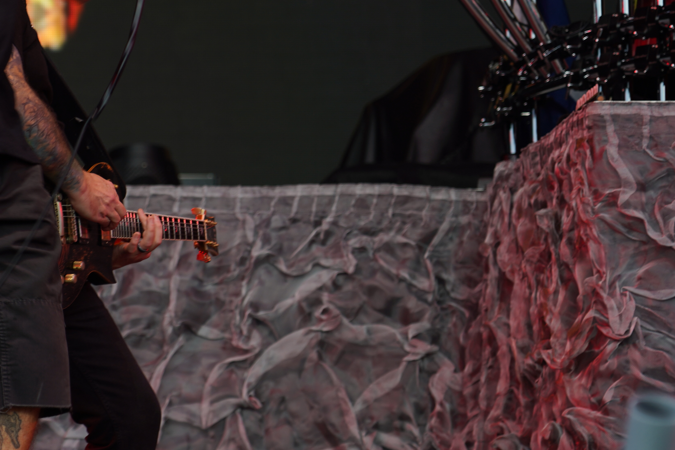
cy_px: 137
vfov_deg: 7.2
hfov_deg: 10.8
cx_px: 110
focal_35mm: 190
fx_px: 3562
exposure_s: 1/125
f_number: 4
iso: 125
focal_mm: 105
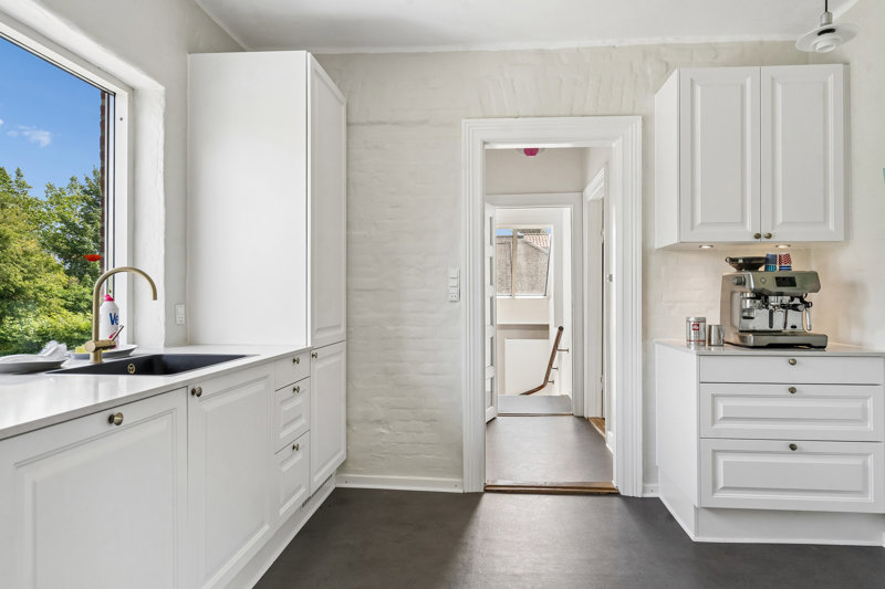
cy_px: 294
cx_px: 442
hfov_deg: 84.0
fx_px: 492
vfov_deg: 61.9
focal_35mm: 20
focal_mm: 20
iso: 800
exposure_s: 1/60
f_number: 8
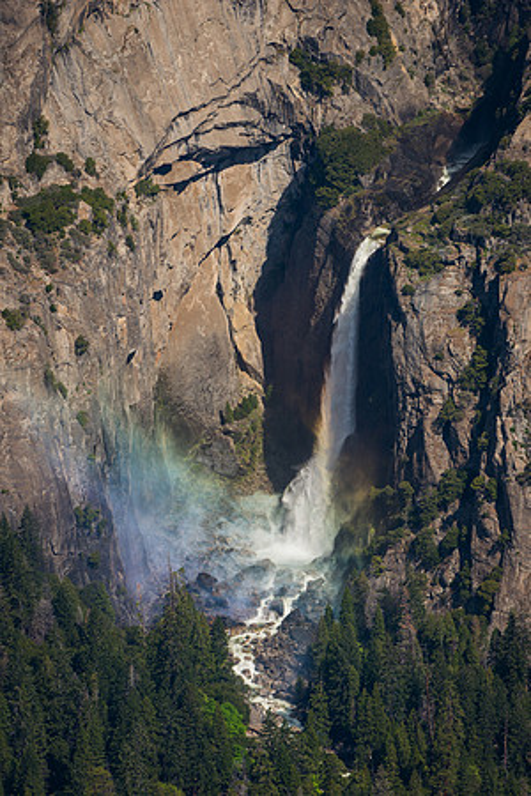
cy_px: 398
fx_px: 8849
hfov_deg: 3.4
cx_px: 266
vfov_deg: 5.2
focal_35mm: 400
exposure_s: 1/200
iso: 160
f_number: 16
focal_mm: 400
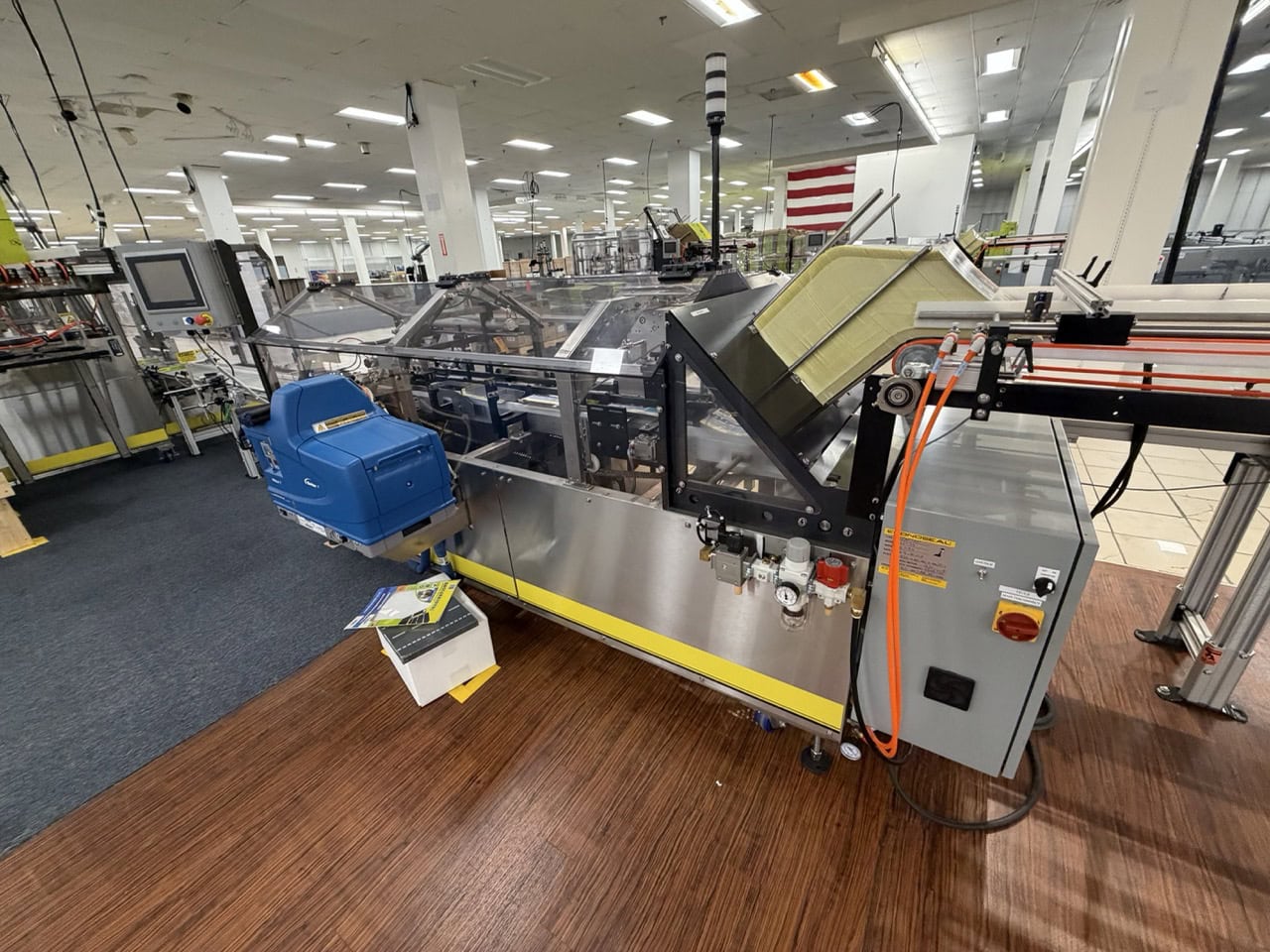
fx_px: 514
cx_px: 635
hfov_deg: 102.1
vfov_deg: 85.7
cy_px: 476
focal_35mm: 14
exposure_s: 1/60
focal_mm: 2.2
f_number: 2.2
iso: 250
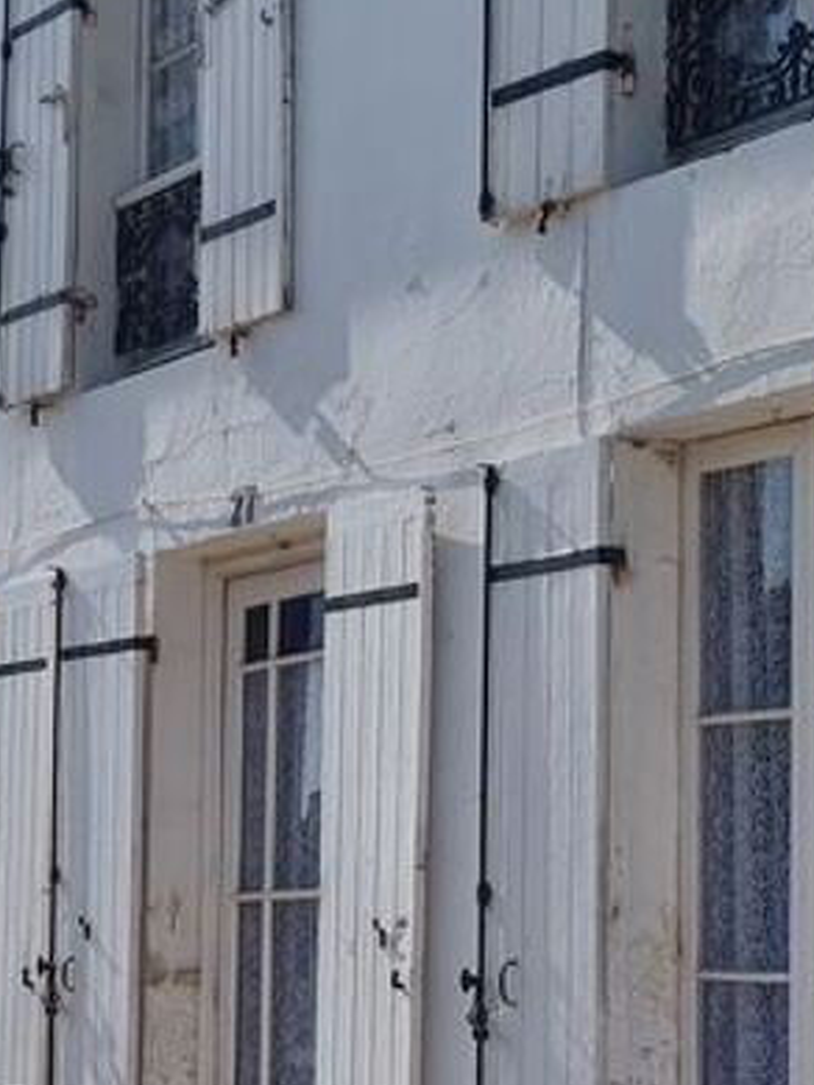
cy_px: 802
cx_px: 243
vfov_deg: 21.8
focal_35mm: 89
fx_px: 2789
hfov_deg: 16.5
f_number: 1.8
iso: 50
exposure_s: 1/6289
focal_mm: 5.4
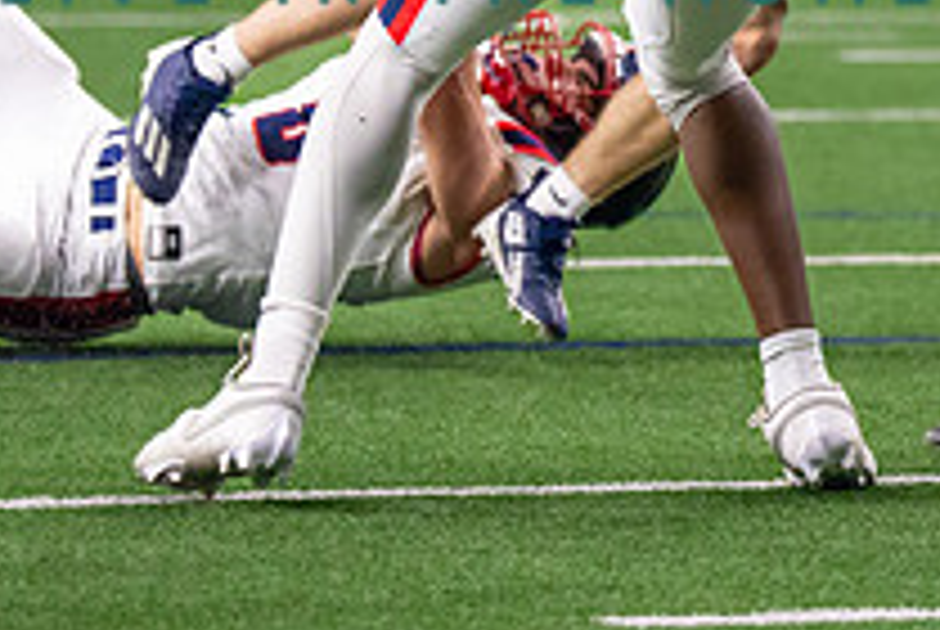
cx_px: 1073
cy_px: -337
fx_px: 14460
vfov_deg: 2.5
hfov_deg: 3.7
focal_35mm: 553
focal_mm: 143
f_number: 2.8
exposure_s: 1/1000
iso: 2000
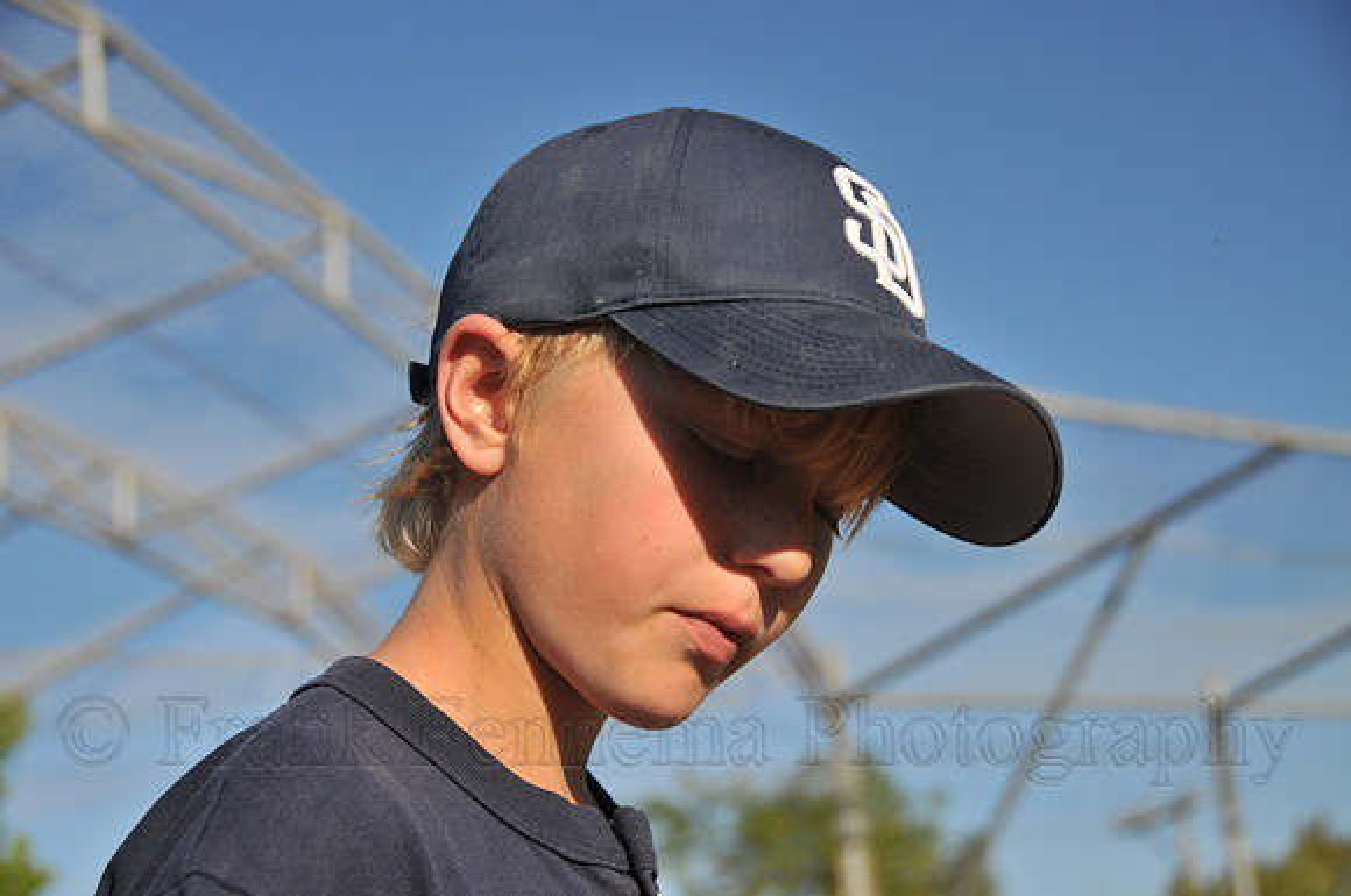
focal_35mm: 78
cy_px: 448
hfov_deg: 26.0
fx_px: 2923
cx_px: 676
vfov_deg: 17.4
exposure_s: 1/500
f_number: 5.6
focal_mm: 52
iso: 200
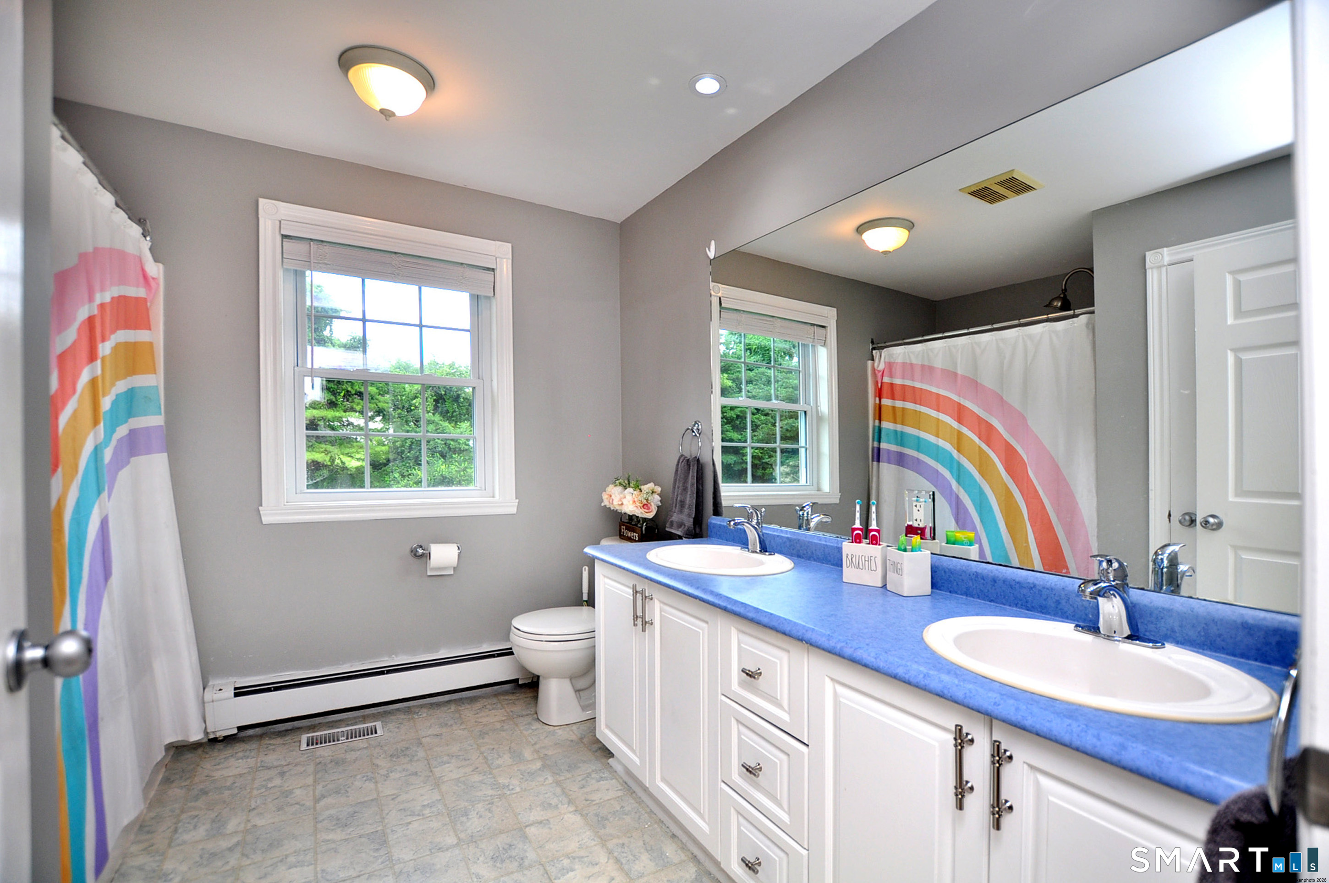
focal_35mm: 15
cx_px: 664
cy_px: 442
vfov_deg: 77.2
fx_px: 553
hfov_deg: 100.5
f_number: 3.5
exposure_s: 1/160
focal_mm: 10
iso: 200
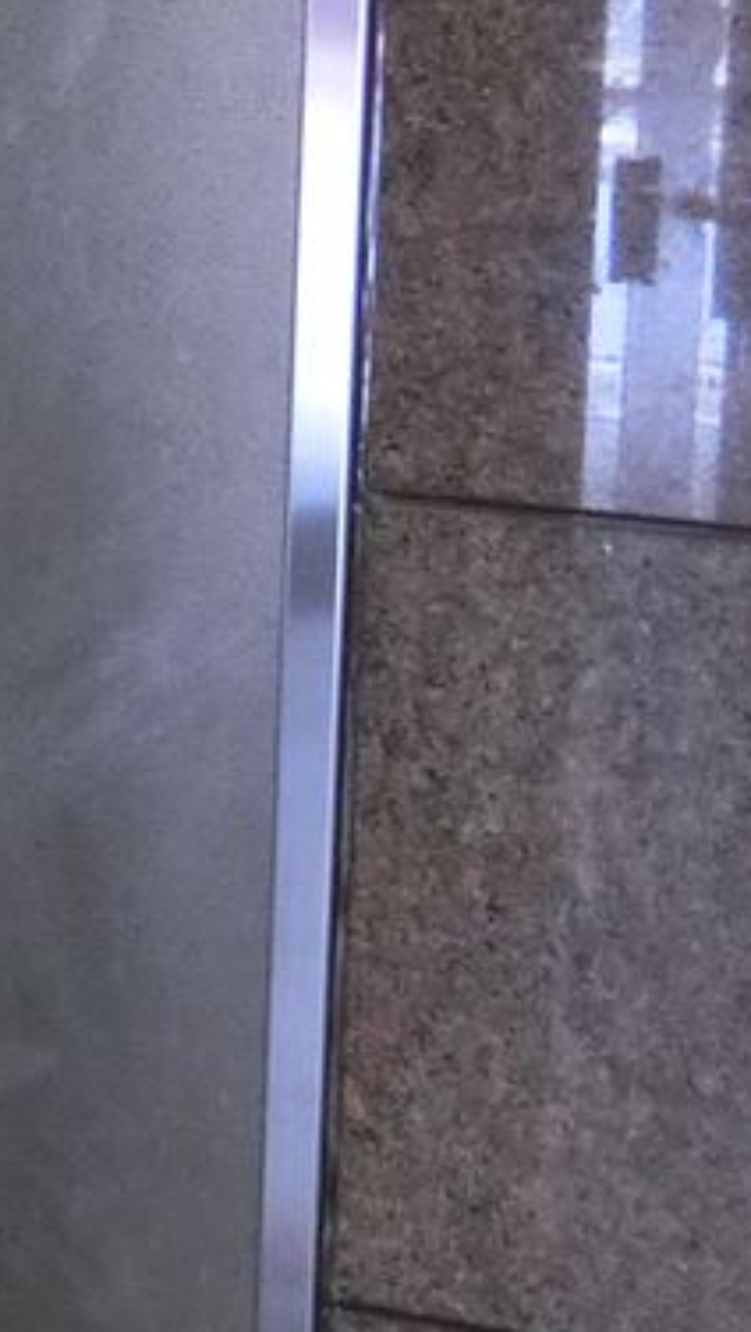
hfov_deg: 13.2
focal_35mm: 88
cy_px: 347
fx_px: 3110
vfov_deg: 23.9
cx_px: -276
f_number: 6.9
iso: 1600
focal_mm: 4.06
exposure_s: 1/2.5
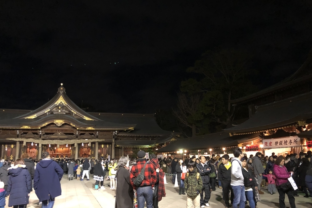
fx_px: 260
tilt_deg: +10.9
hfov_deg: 61.9
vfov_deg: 43.5
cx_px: 156
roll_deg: +1.7
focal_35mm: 30
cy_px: 118
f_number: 1.8
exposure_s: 1/6
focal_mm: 3.99
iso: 100
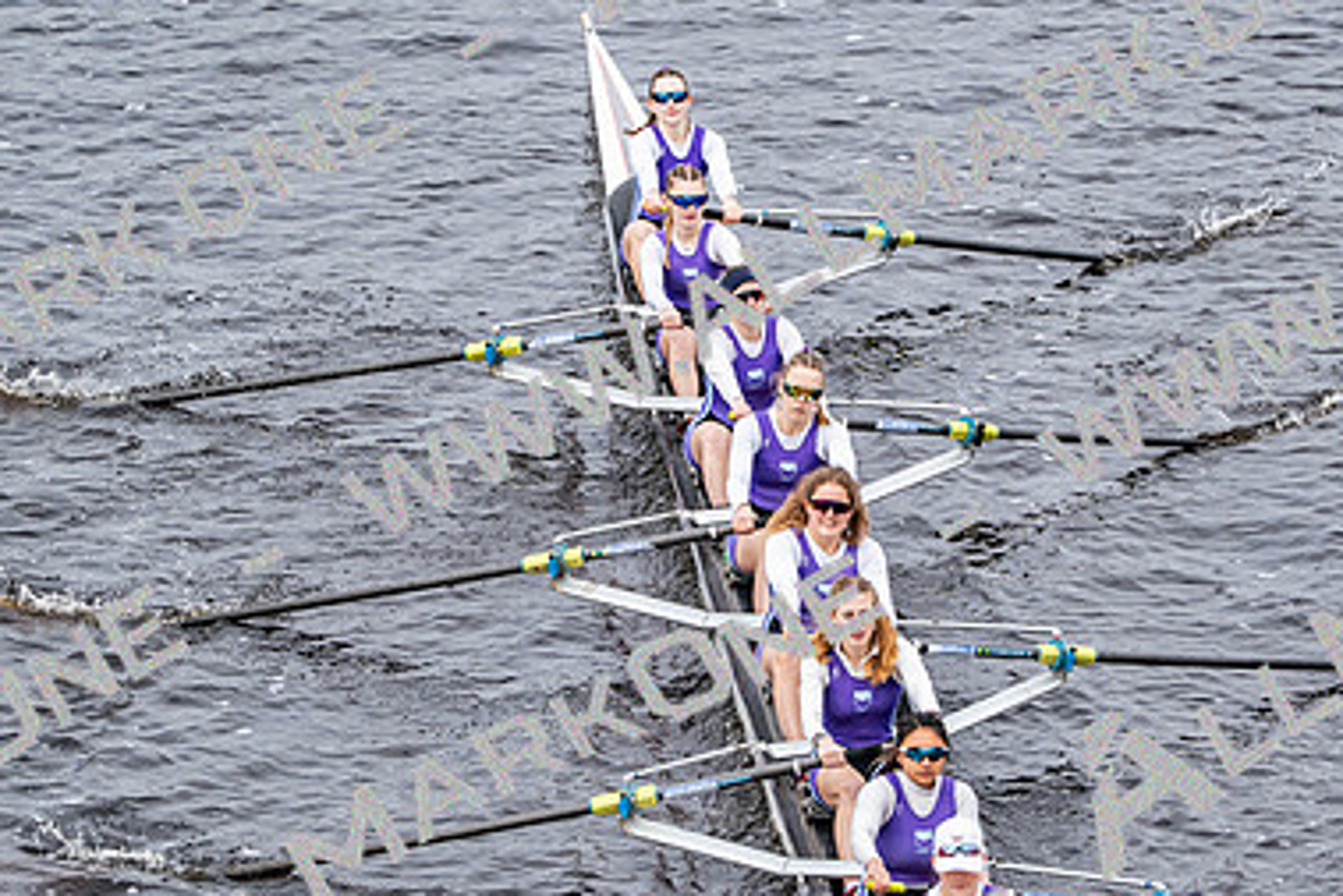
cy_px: 544
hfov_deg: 6.7
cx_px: 780
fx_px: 11419
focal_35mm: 306
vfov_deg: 4.5
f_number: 2.8
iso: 320
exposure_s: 1/2000
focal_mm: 200
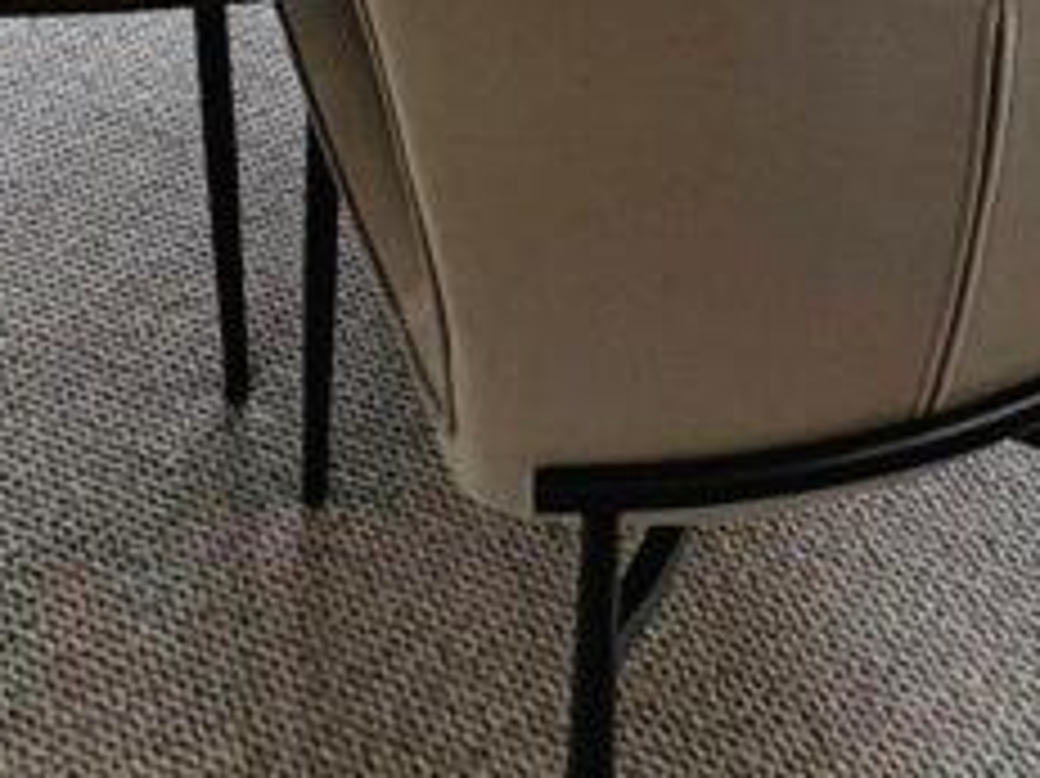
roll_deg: +0.5
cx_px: 662
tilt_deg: -16.0
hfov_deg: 31.1
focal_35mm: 62
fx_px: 1862
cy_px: -589
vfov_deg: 18.7
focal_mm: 2.22
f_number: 2.2
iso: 40
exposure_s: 1/172
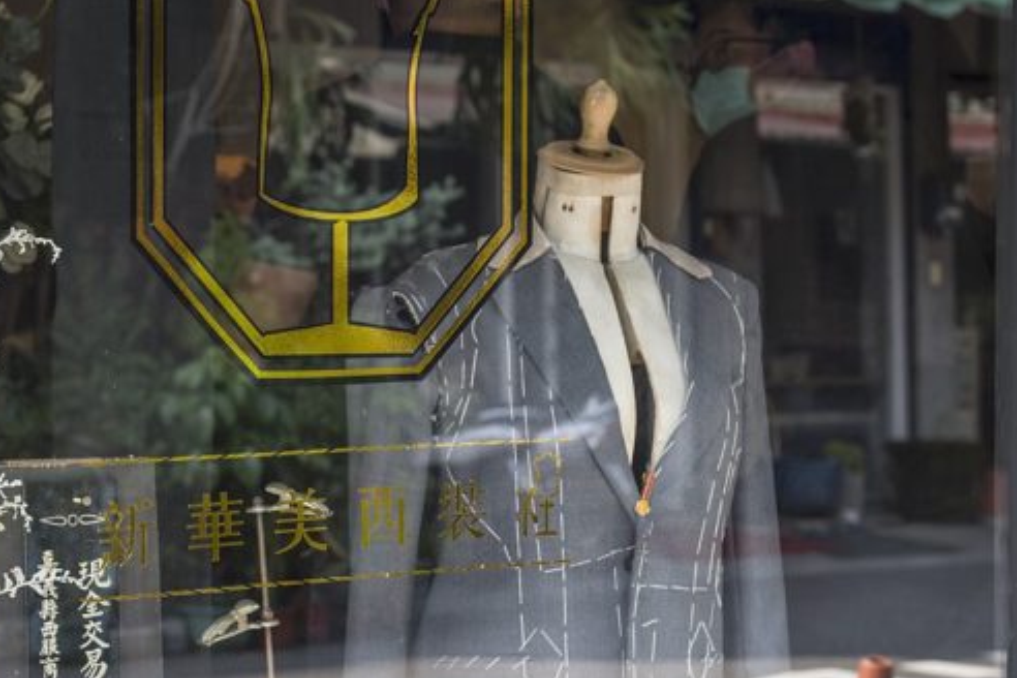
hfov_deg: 20.3
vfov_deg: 13.7
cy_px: 335
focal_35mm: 100
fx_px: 2825
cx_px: 304
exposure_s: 1/160
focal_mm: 48
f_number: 4
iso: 250
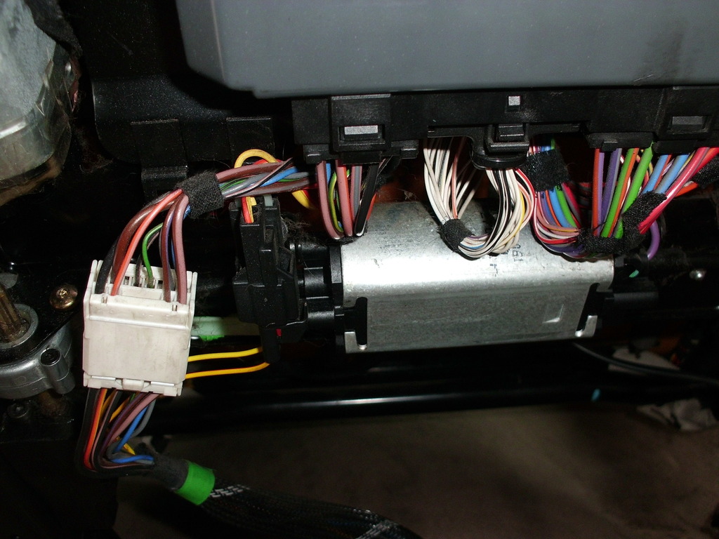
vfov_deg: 39.7
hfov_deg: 51.4
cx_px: 360
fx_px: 748
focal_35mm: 36
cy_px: 270
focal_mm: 6.3
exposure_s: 1/60
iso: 100
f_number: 2.9
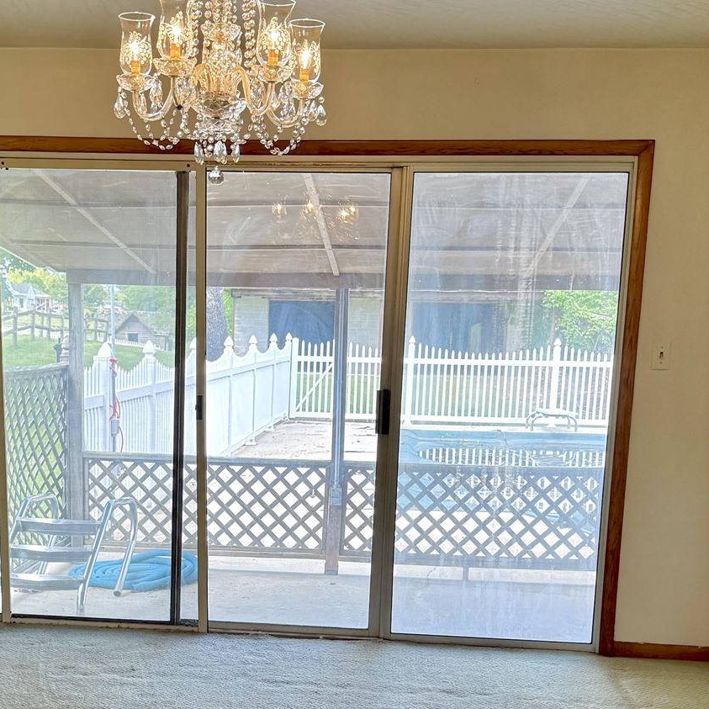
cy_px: 558
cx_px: 218
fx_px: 1344
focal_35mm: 58
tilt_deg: -10.3
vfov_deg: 29.0
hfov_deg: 29.3
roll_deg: -1.6
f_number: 1.78
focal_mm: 6.76
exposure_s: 1/233
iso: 125
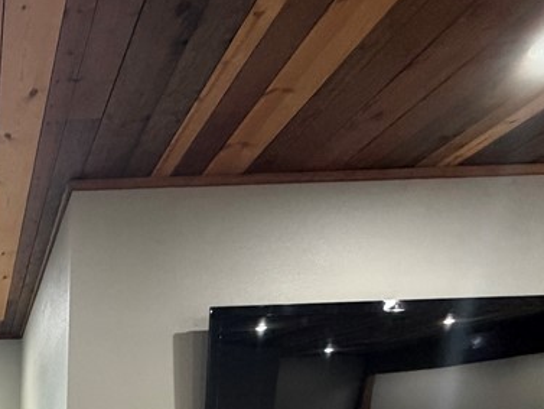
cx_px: -79
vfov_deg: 30.4
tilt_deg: -4.2
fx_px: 597
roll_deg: +0.8
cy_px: 523
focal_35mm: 38
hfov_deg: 38.7
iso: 500
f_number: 2.2
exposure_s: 1/60
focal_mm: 2.22
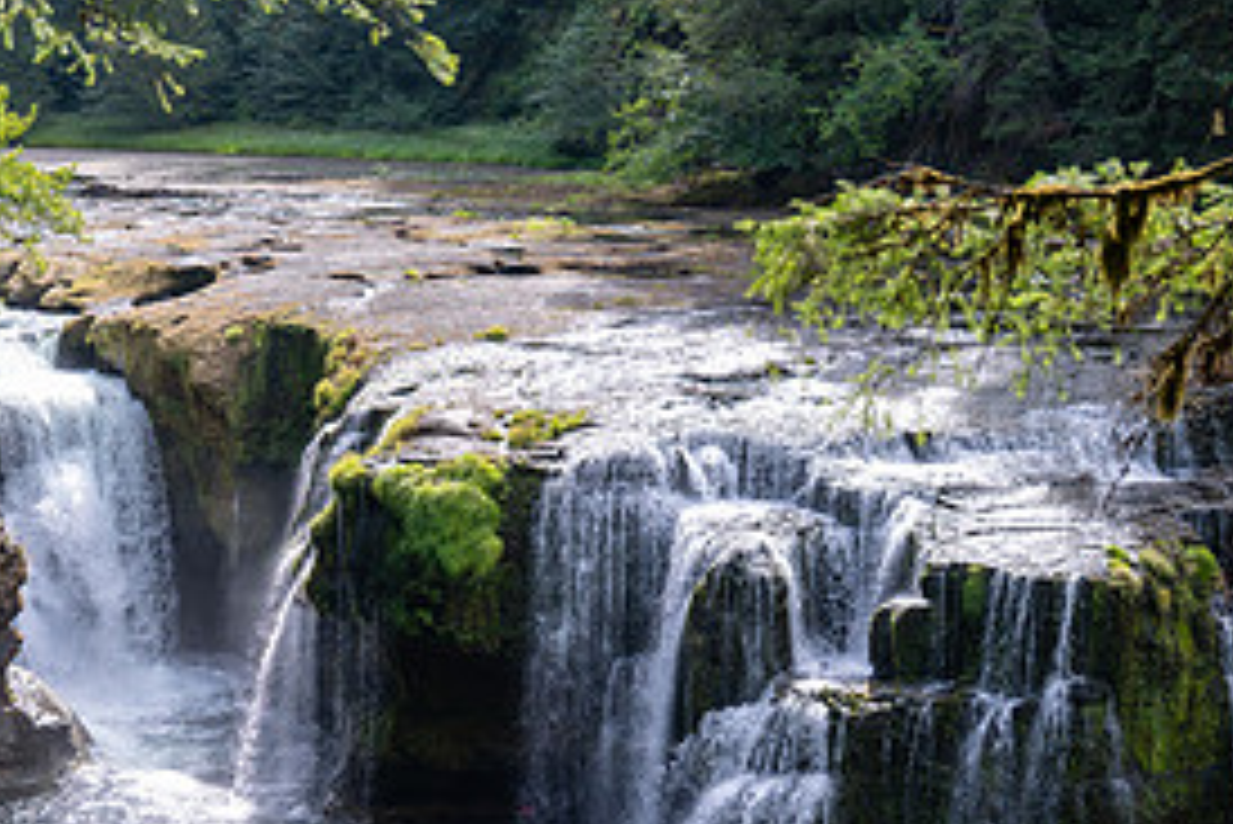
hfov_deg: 25.2
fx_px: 2741
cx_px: 387
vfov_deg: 17.0
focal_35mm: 80
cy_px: 621
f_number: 3.5
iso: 1250
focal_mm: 34.5
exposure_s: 1/3200
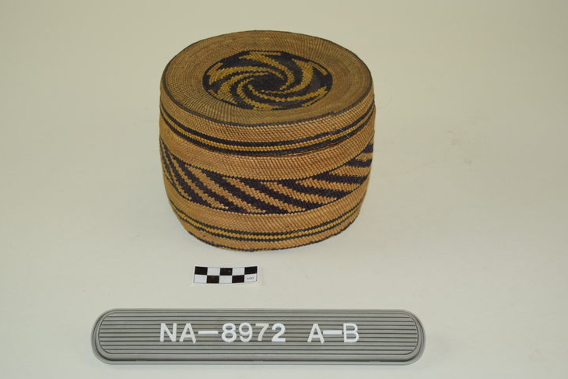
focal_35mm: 69
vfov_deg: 19.7
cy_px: 183
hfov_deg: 29.2
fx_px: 1089
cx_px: 288
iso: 110
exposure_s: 1/125
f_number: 5.6
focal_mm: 42
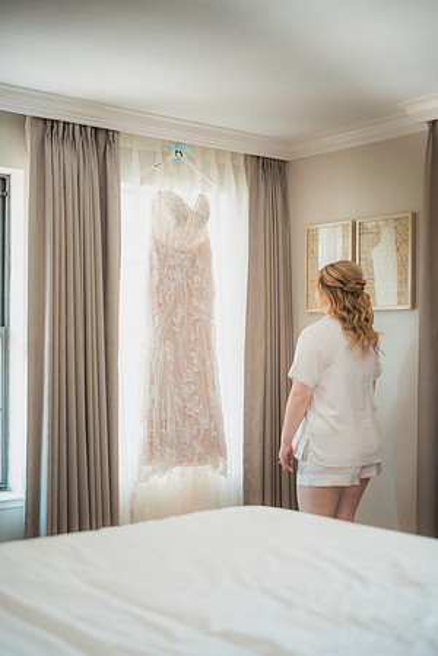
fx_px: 912
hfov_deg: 27.0
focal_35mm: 50
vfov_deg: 39.6
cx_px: 219
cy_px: 328
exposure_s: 1/250
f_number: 1.2
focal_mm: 50
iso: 400
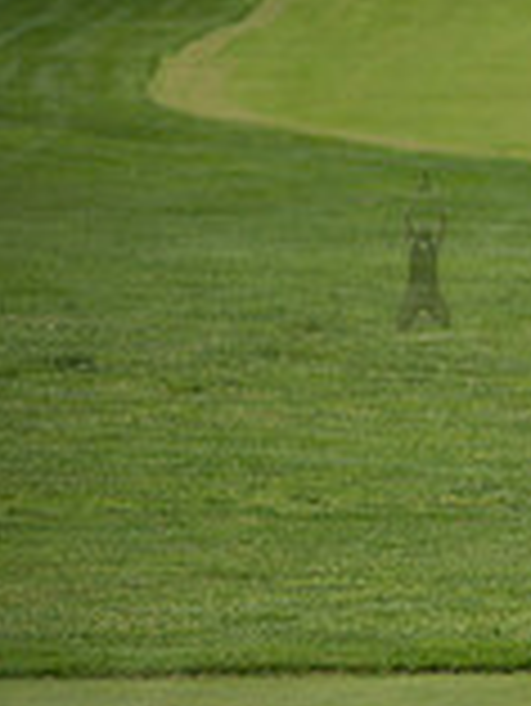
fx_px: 8701
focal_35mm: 426
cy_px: 250
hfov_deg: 3.4
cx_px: 1292
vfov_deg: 4.6
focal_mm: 120
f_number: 2.8
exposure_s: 1/1600
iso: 200
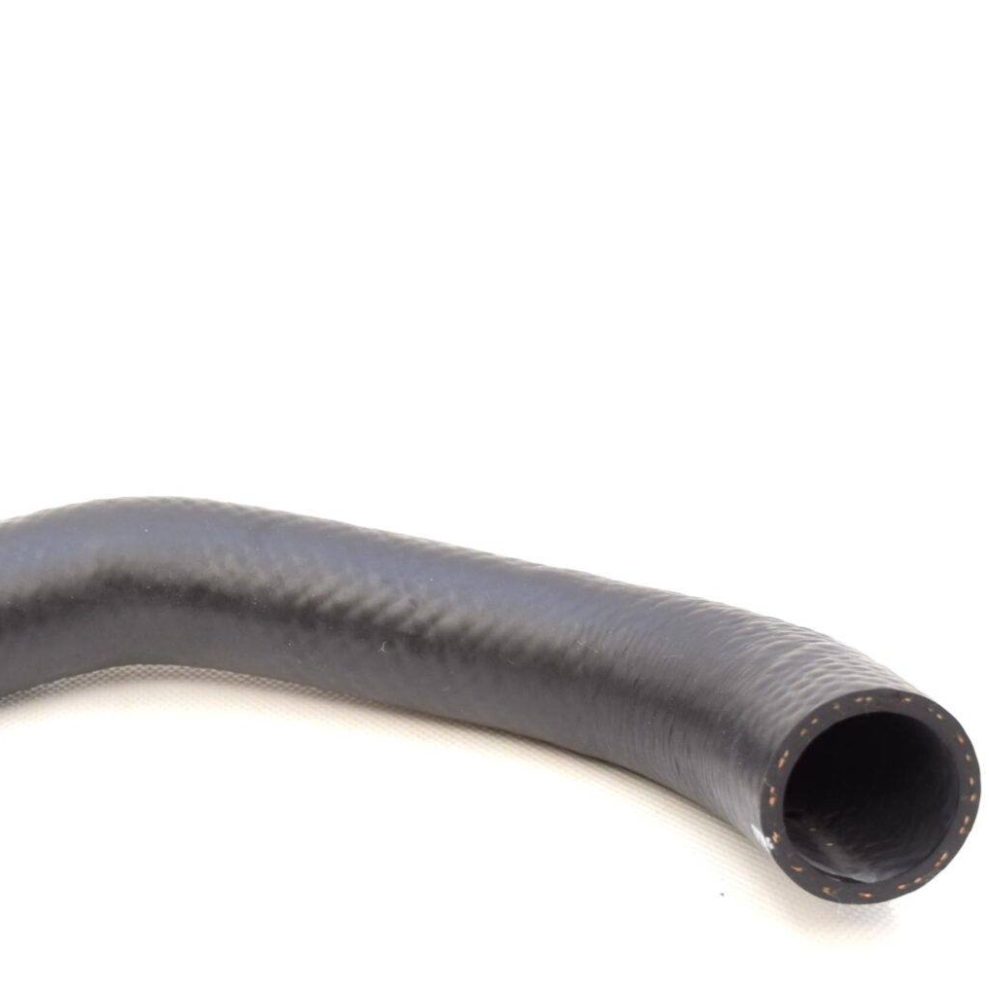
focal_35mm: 72
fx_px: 2327
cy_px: 631
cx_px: 256
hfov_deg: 23.8
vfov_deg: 23.9
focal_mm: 28
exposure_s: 1/125
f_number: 5.6
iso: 400
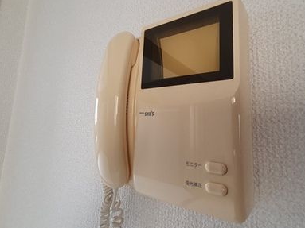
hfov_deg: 84.3
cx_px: 170
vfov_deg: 68.5
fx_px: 167
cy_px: 102
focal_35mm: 19
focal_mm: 1.8
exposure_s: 1/60
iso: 250
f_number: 2.2
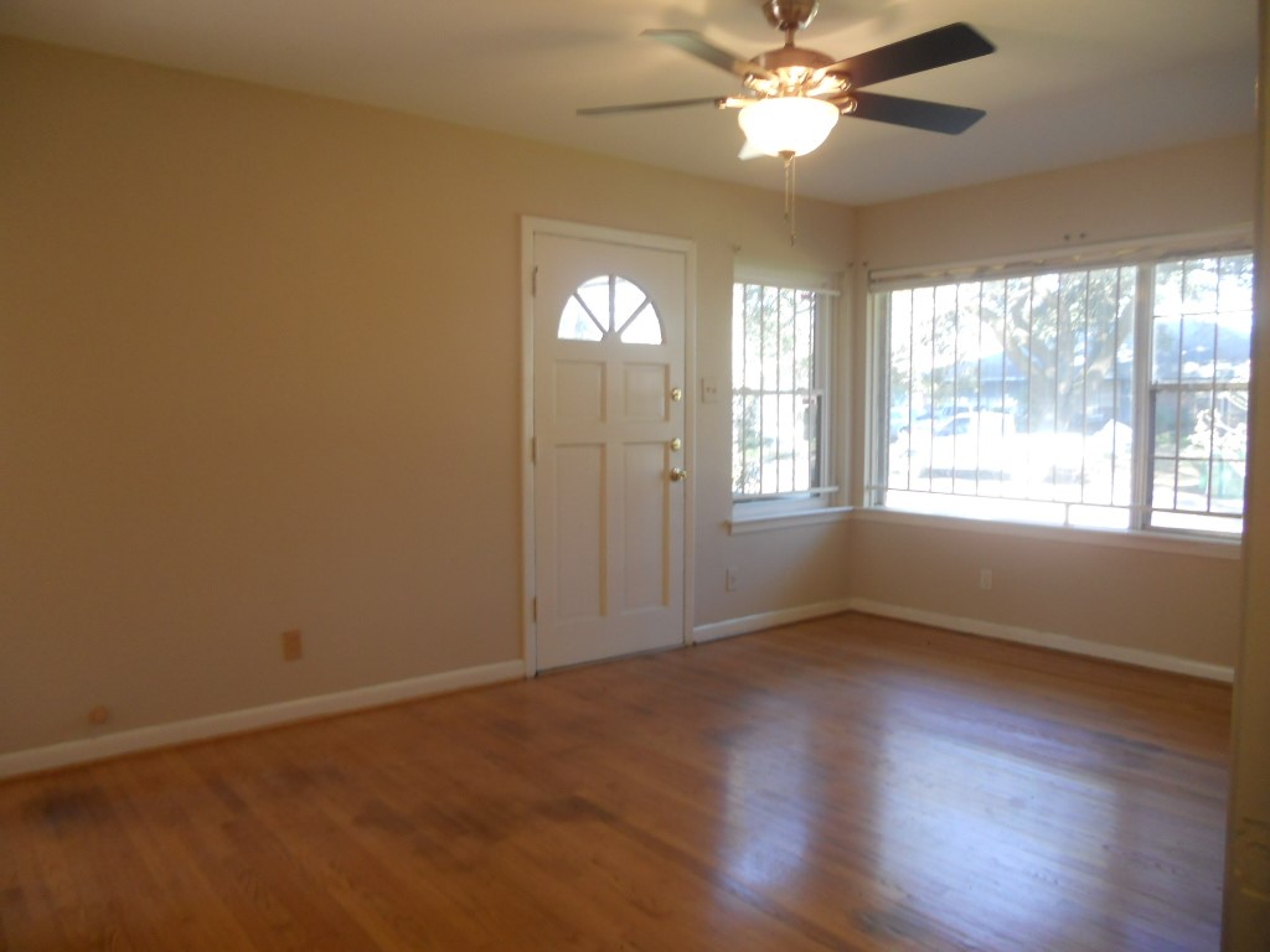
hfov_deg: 65.3
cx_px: 635
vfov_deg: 51.4
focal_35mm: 27
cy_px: 476
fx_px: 991
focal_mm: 4.9
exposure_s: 1/30
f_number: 3.2
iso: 160
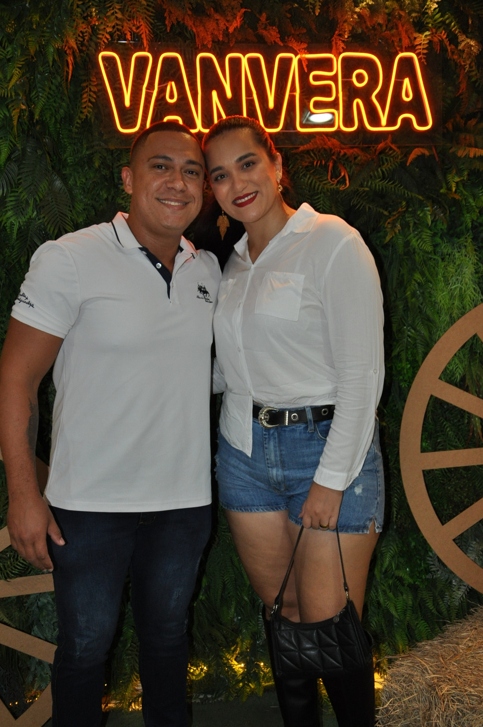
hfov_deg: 34.1
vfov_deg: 49.6
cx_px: 242
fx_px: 787
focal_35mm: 39
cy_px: 364
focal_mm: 26
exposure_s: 1/60
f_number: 4
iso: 800
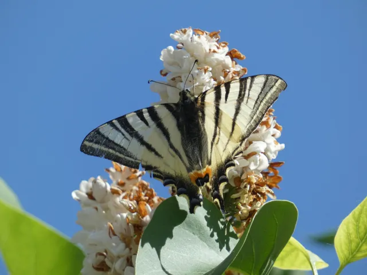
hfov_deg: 2.2
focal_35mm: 885
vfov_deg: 1.7
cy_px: 138
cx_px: 184
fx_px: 9383
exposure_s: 1/400
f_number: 5.6
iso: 80
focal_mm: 158.6
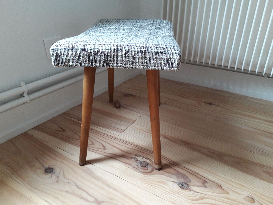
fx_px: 213
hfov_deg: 65.3
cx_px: 136
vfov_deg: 51.4
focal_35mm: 27
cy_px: 102
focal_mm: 3.6
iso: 250
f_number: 1.9
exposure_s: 1/50
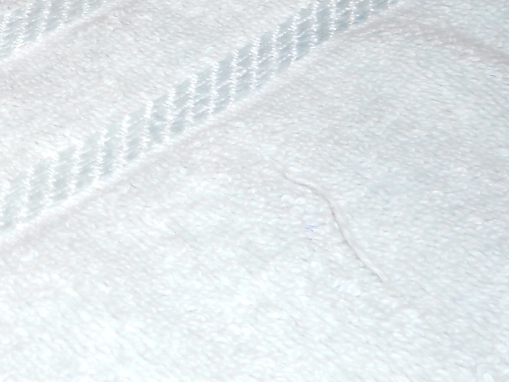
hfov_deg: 16.5
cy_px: -164
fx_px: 1573
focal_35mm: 107
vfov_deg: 13.2
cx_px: -279
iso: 80
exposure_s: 1/25
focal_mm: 5.8
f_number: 3.5
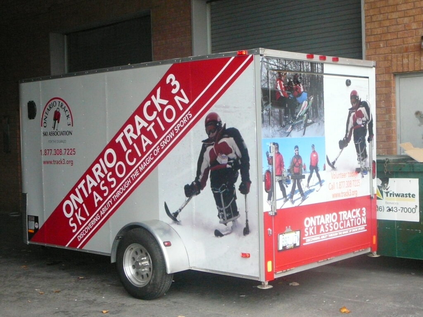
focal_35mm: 59
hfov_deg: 32.7
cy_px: 158
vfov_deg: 24.8
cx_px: 212
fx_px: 721
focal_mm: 8.7
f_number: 3.5
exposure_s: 1/40
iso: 400
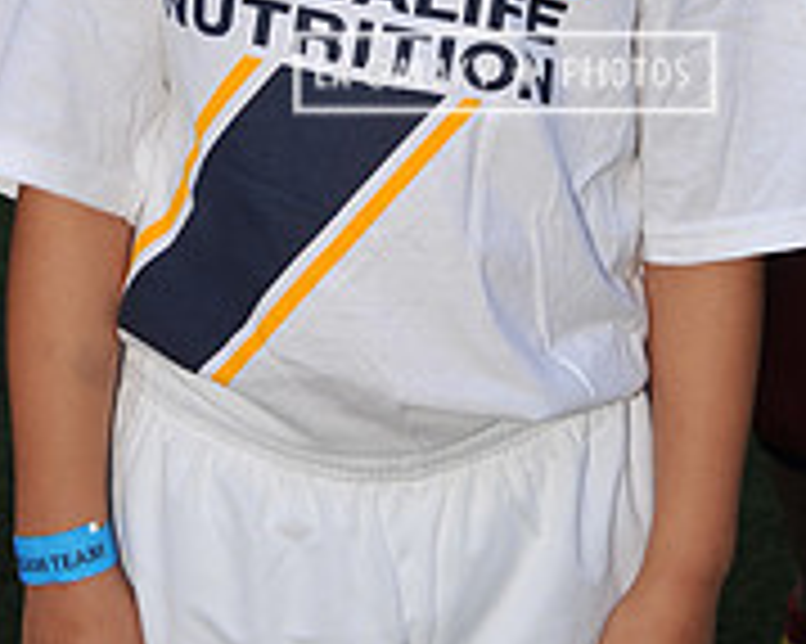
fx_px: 3195
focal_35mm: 134
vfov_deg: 11.0
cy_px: -378
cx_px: 504
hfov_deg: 14.4
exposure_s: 1/640
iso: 250
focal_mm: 44
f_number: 6.3
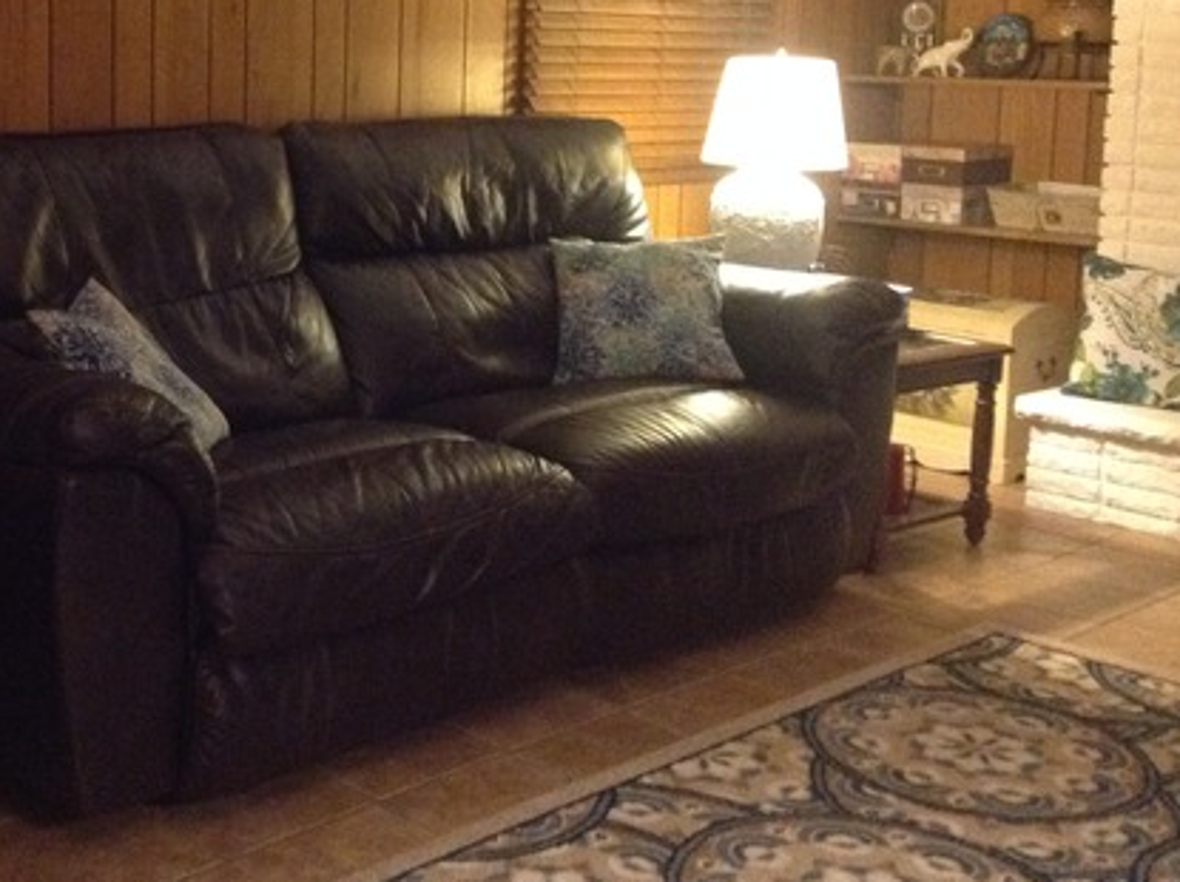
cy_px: 239
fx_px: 1838
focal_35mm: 54
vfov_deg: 26.7
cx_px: 316
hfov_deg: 34.9
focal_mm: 4.28
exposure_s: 1/15
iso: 800
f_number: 2.4
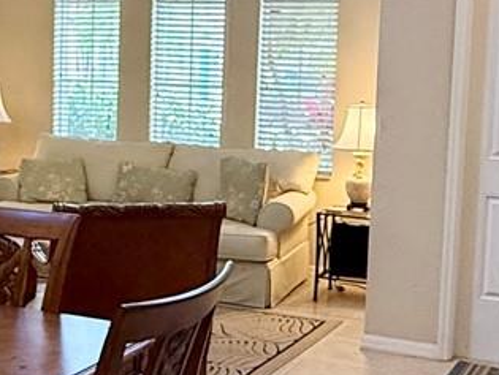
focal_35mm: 71
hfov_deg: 27.1
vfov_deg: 20.7
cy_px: 153
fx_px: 1025
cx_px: 150
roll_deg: -1.8
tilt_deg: -4.6
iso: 320
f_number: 2.2
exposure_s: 1/120
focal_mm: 2.22
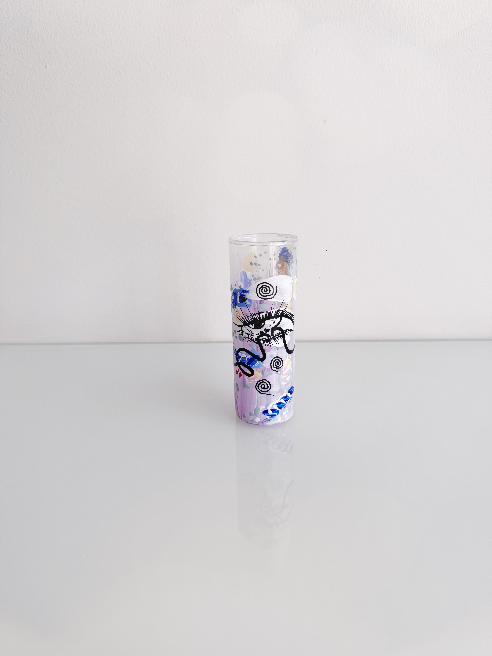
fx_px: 455
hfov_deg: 56.8
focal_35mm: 24
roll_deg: +1.1
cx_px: 246
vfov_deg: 71.6
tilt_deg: -16.5
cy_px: 328
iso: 80
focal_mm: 6.76
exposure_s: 1/522
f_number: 1.78
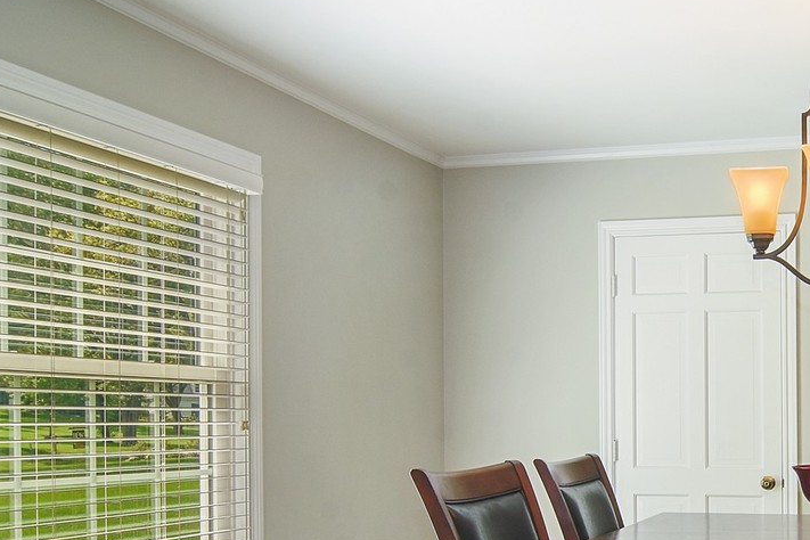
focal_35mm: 41
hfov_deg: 42.8
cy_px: 439
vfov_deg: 31.7
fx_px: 922
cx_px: 751
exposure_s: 1/8
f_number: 8
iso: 200
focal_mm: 12
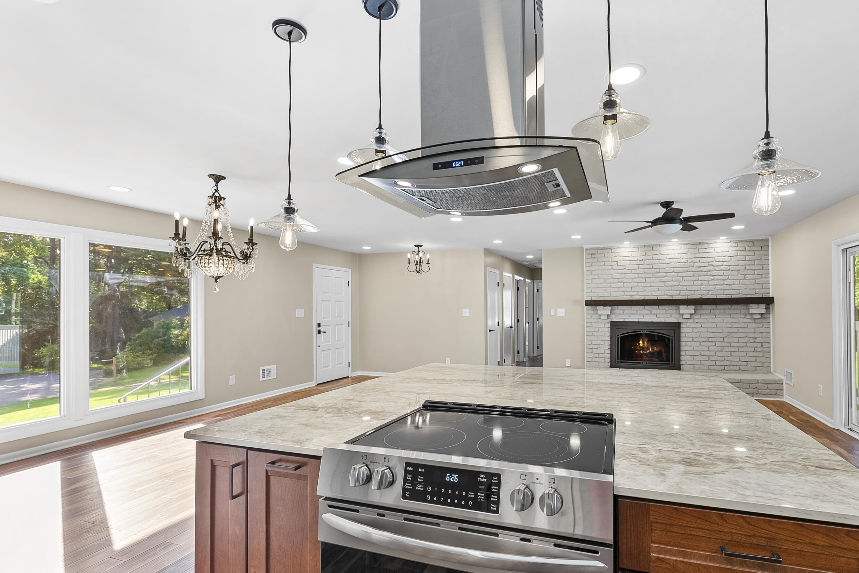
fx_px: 406
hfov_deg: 92.8
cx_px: 482
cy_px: 303
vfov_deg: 70.4
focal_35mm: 17
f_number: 7.1
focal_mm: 14
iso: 400
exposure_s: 1/25
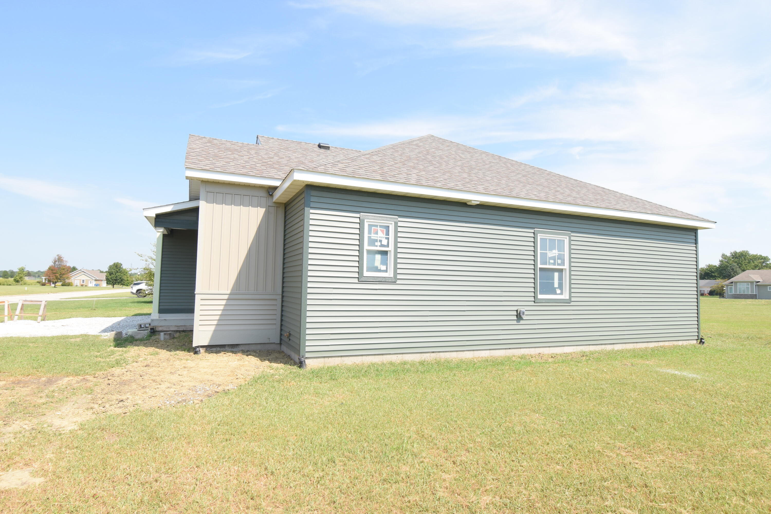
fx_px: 418
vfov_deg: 63.2
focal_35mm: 20
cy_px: 257
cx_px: 386
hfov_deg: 85.4
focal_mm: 13
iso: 200
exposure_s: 1/250
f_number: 7.1
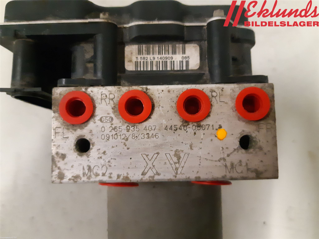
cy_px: 120
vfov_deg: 53.1
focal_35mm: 26
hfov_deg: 67.3
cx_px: 160
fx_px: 240
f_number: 1.7
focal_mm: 3.93
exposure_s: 1/100
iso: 800
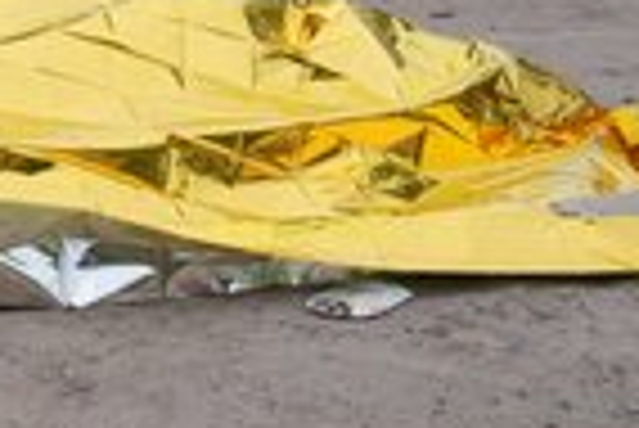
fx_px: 2701
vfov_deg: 8.9
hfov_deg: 13.1
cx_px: -153
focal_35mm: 152
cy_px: -101
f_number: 9
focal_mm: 54
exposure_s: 1/50
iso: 1600
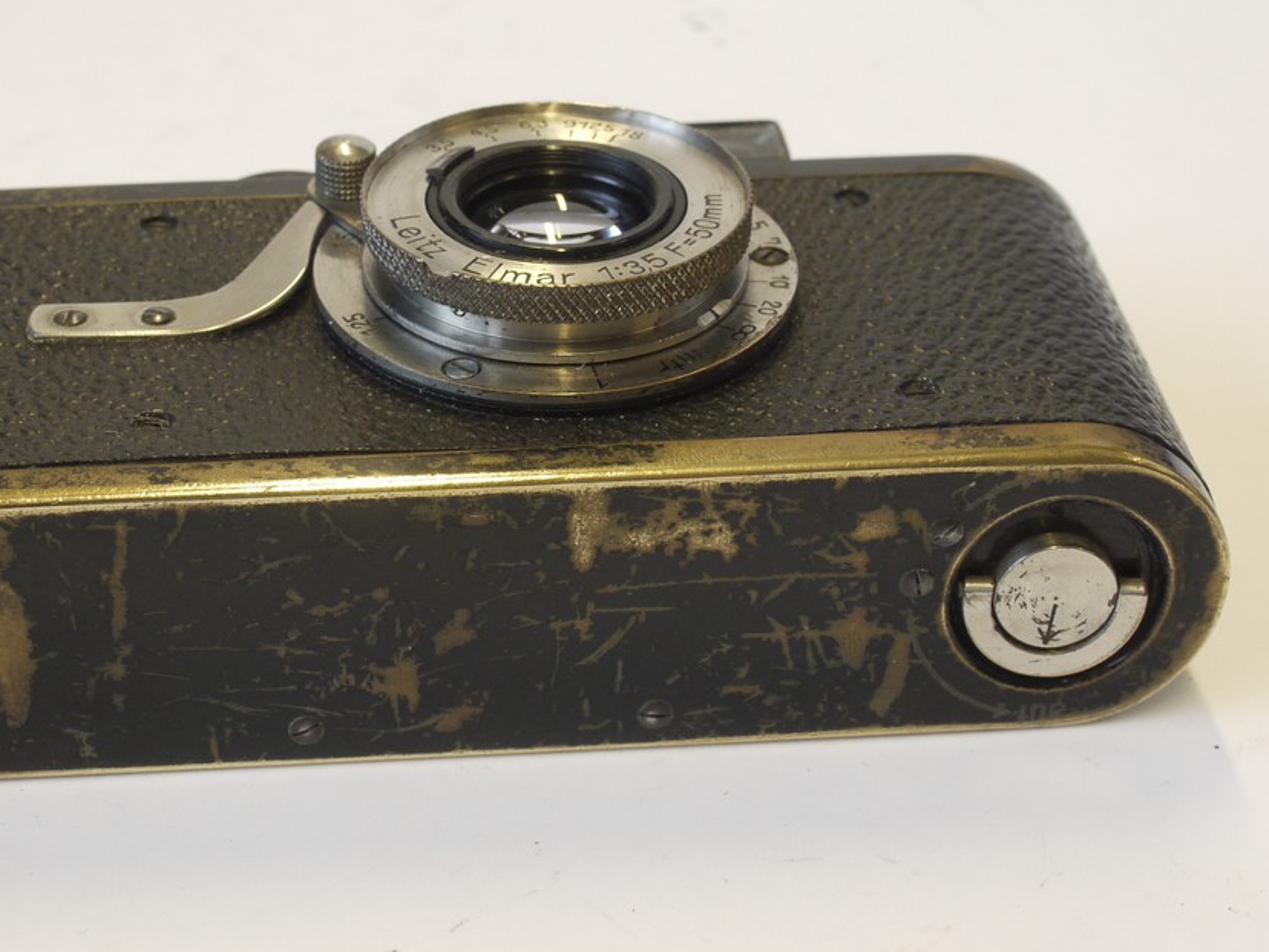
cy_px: 438
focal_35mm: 87
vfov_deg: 17.0
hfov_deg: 22.5
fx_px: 3189
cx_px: 512
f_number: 8
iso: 400
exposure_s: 1/30
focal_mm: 30
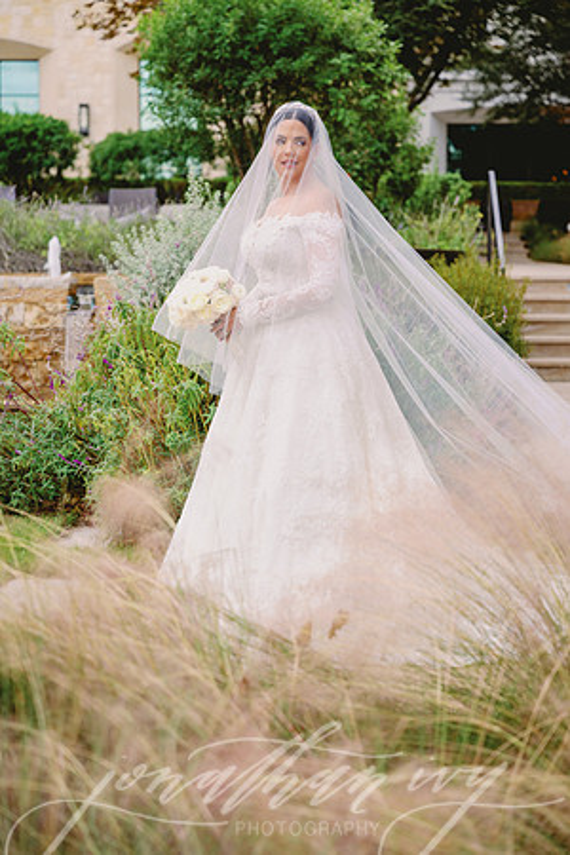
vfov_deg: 28.8
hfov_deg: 19.5
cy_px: 428
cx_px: 285
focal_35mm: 70
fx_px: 1662
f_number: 3.2
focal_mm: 70
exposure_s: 1/200
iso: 160
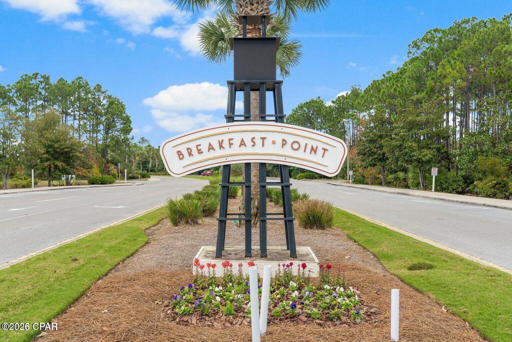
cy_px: 171
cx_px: 256
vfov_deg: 37.9
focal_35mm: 35
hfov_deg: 54.4
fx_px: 498
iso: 125
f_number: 8
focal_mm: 35
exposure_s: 1/15
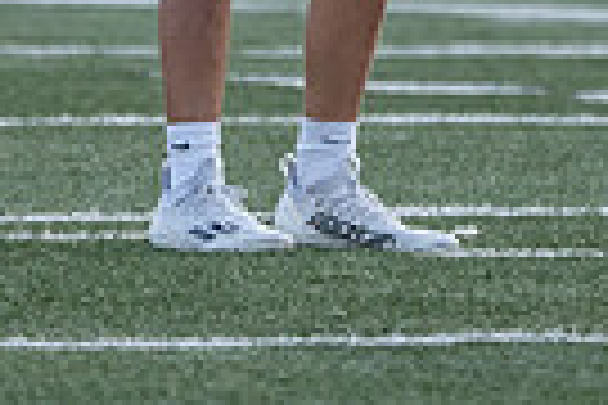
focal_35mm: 1723
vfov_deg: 0.8
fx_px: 29097
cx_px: 401
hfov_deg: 1.2
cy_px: -385
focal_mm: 400
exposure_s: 1/1000
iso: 1000
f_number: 5.6
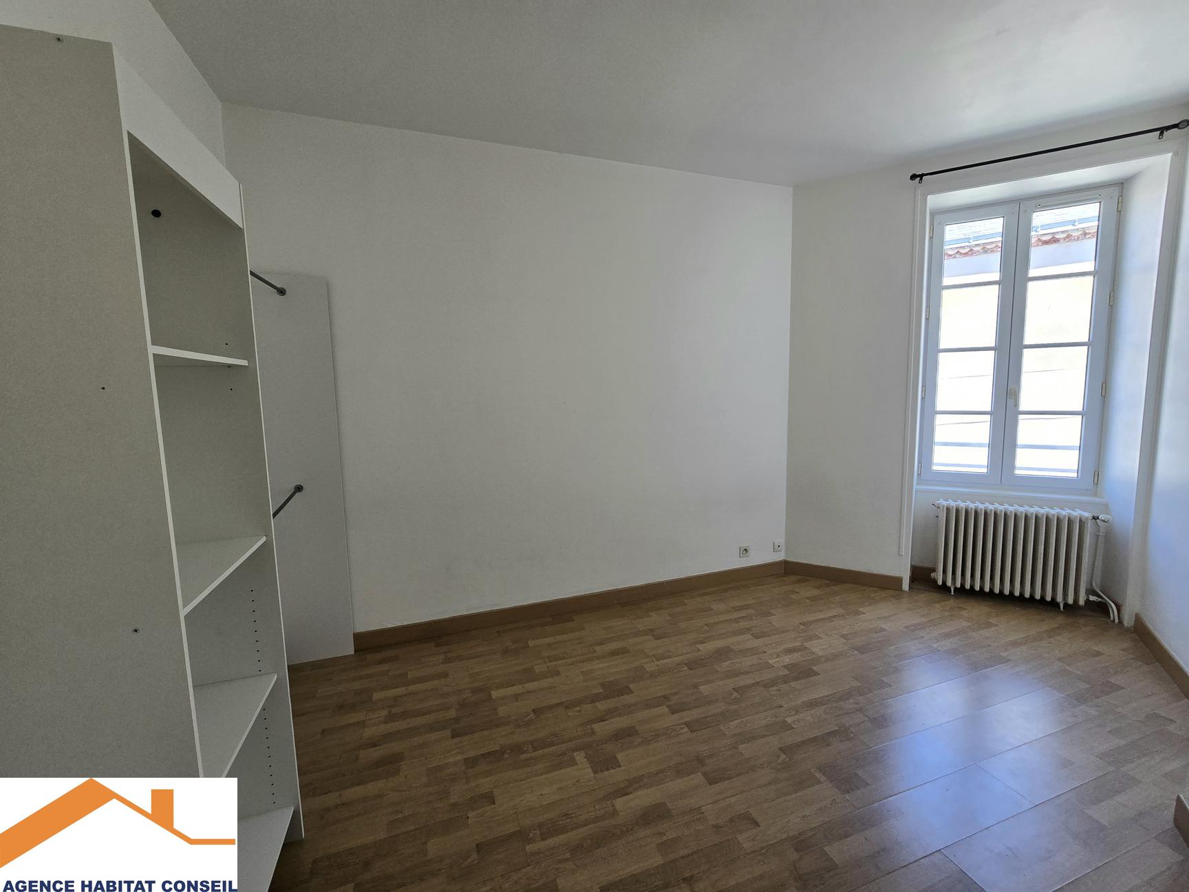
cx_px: 594
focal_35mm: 13
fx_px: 447
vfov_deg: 89.9
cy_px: 446
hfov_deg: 106.2
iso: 64
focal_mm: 2.2
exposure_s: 1/101
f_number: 2.2
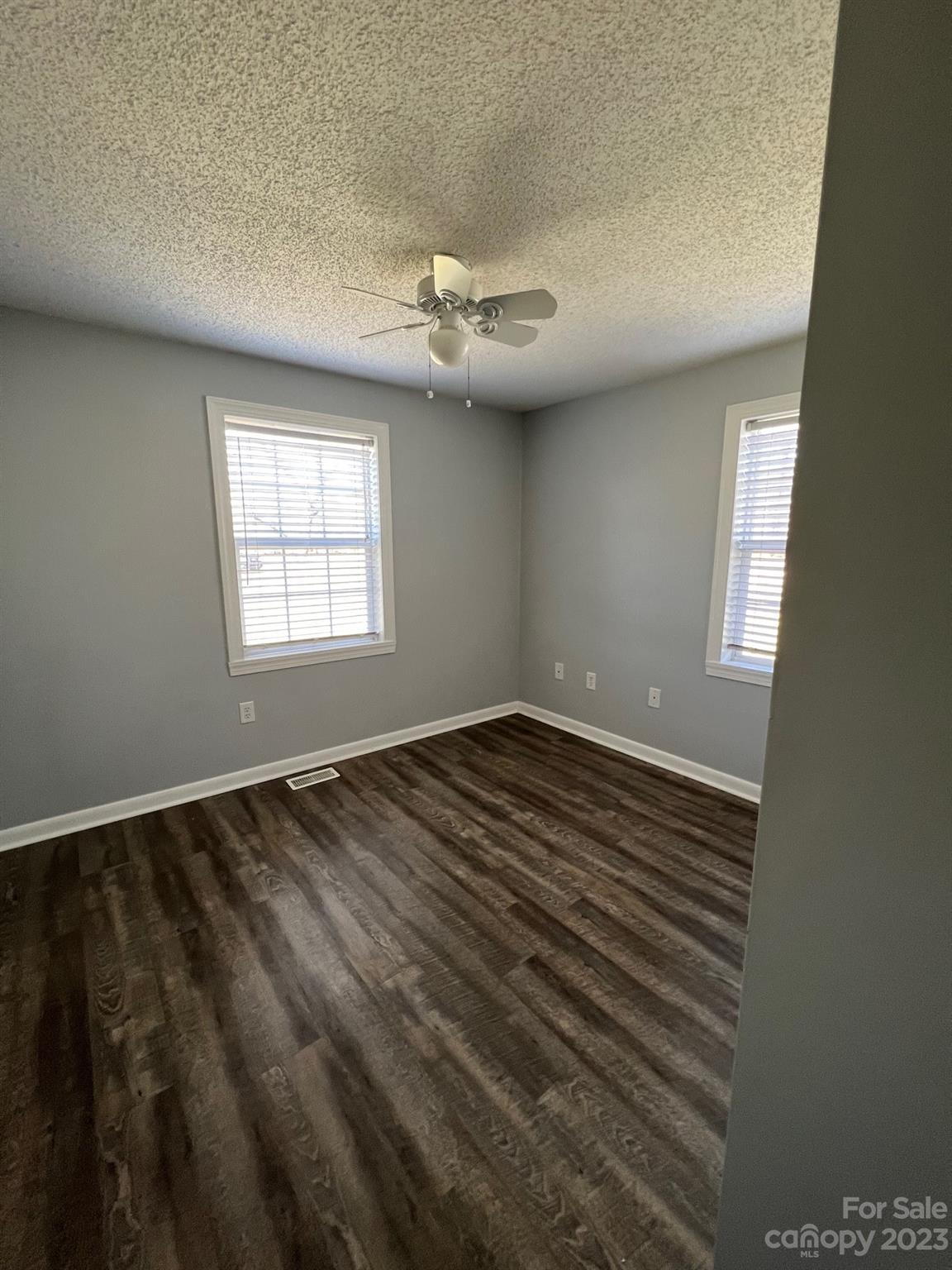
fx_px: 477
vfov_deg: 106.2
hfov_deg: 89.9
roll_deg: -0.2
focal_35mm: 13
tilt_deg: -8.9
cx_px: 476
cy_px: 635
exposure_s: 1/88
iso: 250
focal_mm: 1.57
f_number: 1.8
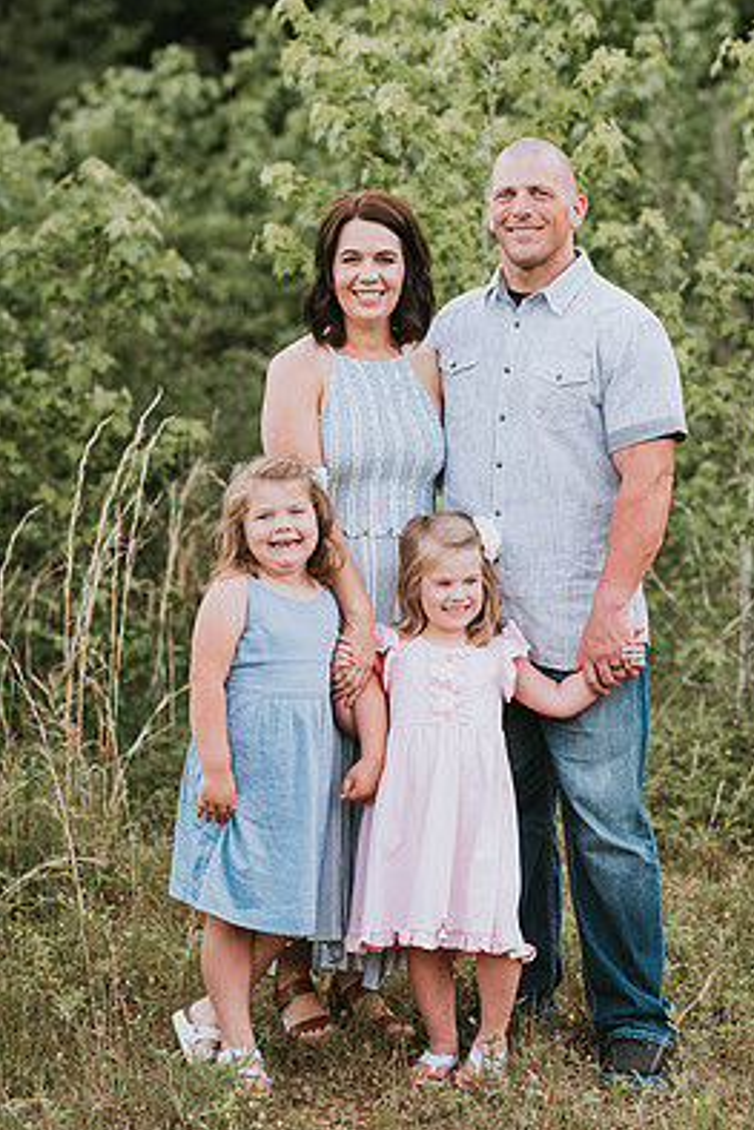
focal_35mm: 97
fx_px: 3045
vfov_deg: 21.0
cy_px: 548
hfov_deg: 14.1
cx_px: 427
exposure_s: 1/400
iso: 200
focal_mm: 85
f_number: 2.5
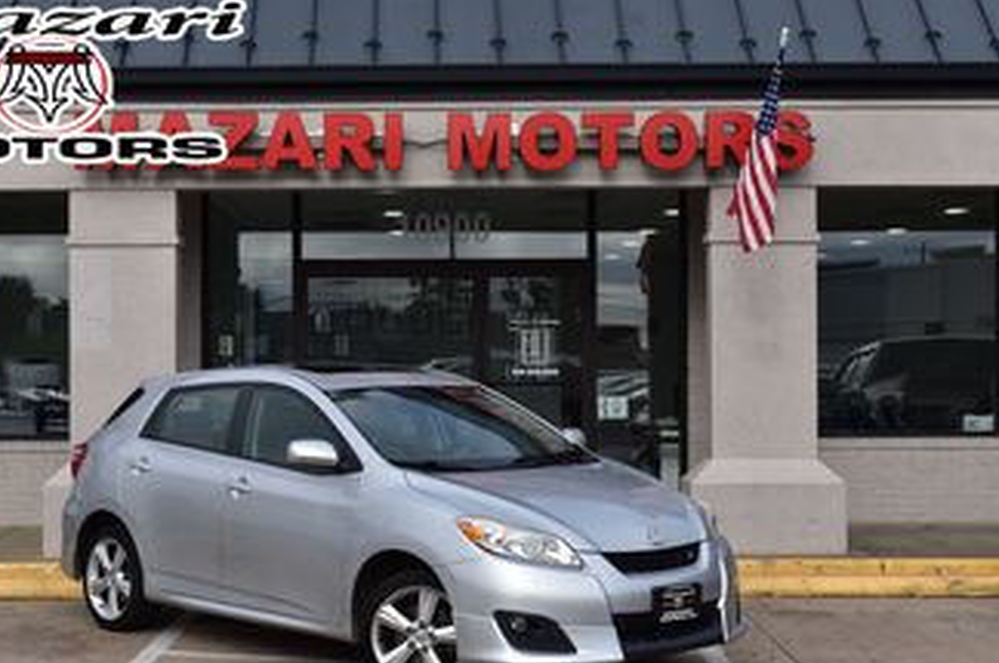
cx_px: 432
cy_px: 382
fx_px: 1746
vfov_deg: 21.5
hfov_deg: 31.9
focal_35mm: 63
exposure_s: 1/500
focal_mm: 34
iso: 400
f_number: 11
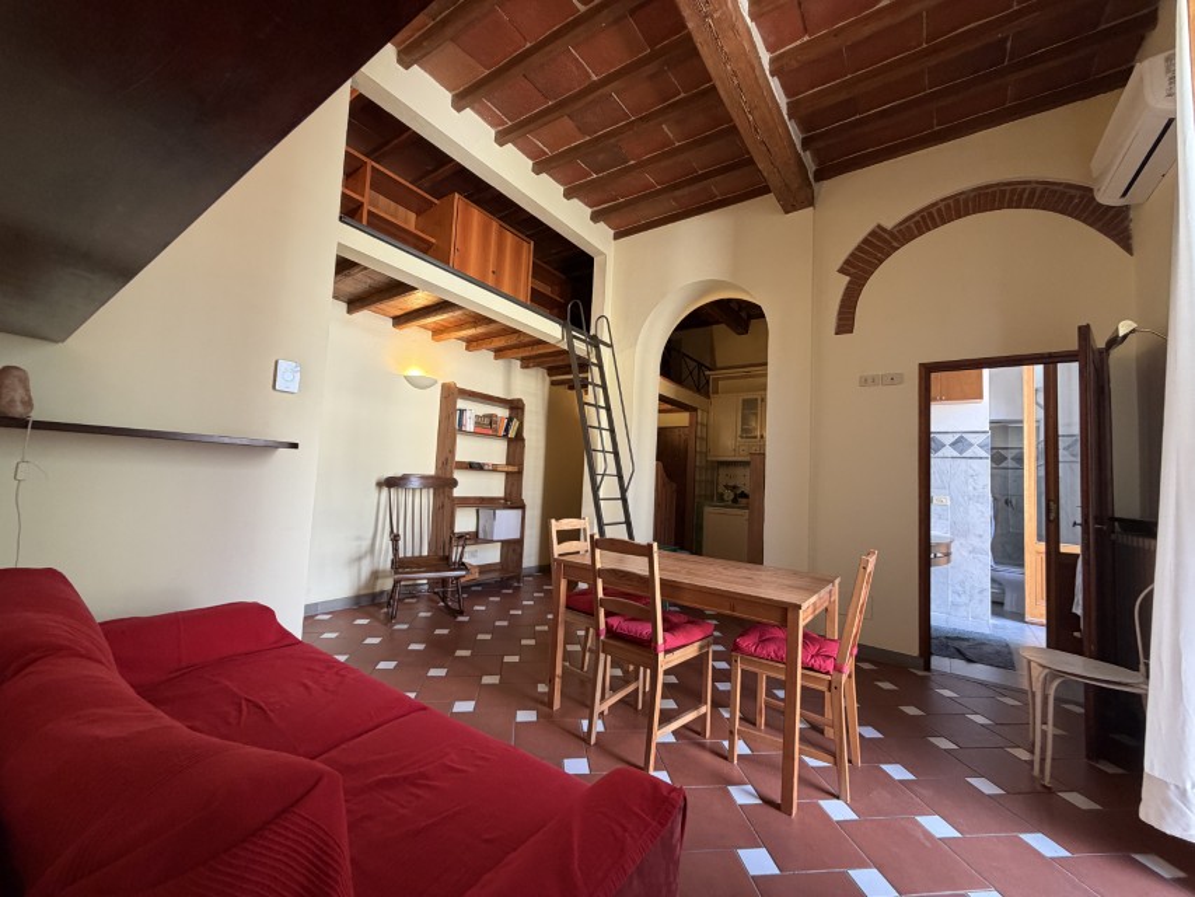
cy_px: 448
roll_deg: -2.6
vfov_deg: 85.7
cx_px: 598
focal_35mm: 14
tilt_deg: +3.9
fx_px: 483
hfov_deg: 102.1
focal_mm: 2.22
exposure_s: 1/100
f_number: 2.2
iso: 250
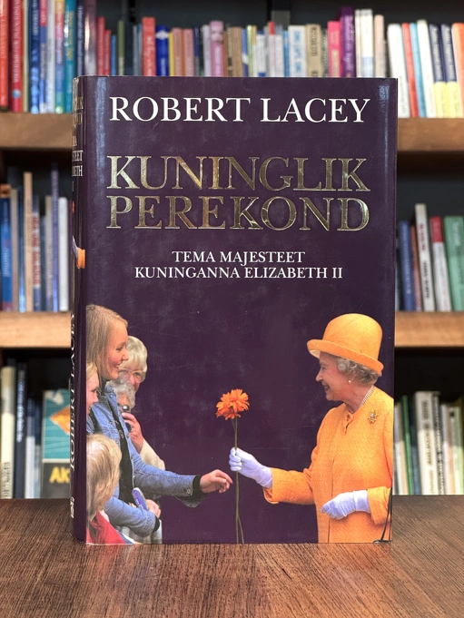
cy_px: 309
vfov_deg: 25.3
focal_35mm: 77
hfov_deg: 19.1
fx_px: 1376
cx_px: 232
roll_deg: -0.7
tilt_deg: -3.4
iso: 320
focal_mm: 9
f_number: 2.8
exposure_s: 1/60
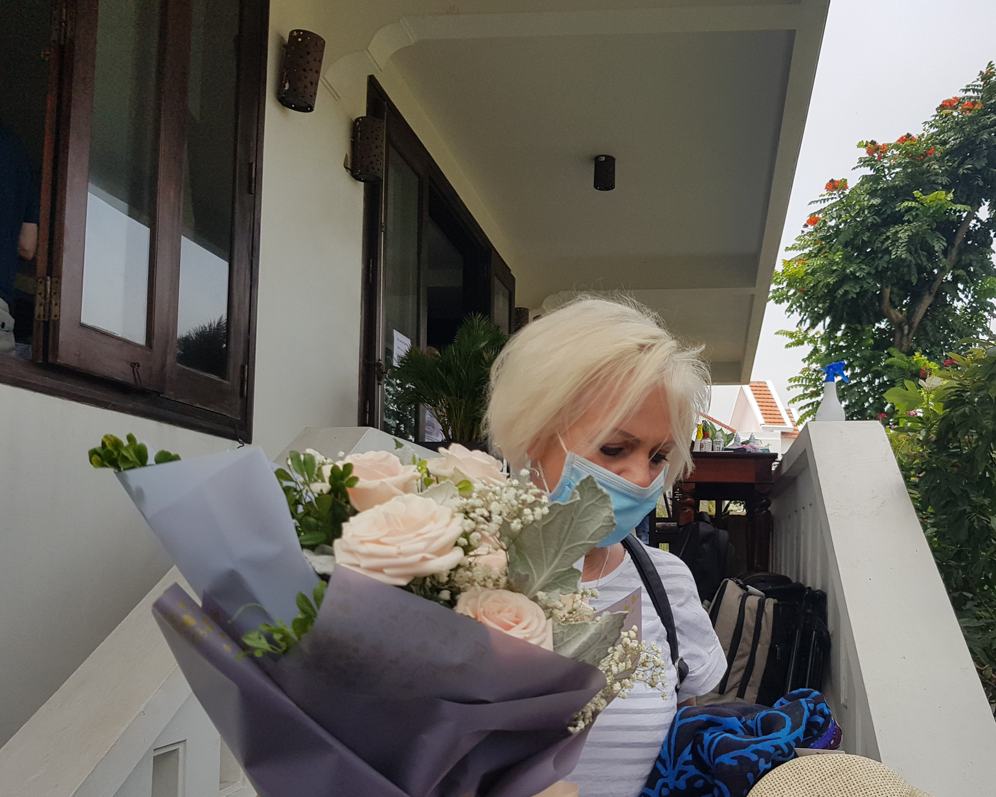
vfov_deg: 44.3
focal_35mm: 33
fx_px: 973
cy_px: 483
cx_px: 611
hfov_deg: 53.7
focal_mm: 4.2
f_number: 1.7
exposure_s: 1/2028
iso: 40
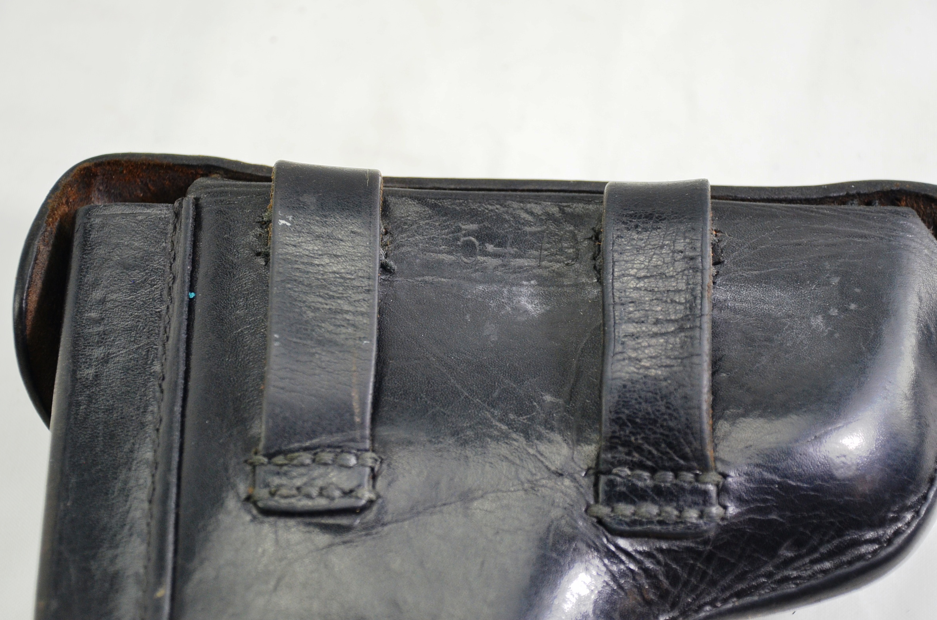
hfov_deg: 18.8
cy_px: 310
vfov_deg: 12.5
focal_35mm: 109
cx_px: 459
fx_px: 2831
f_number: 5.3
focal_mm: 70
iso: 800
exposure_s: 1/160
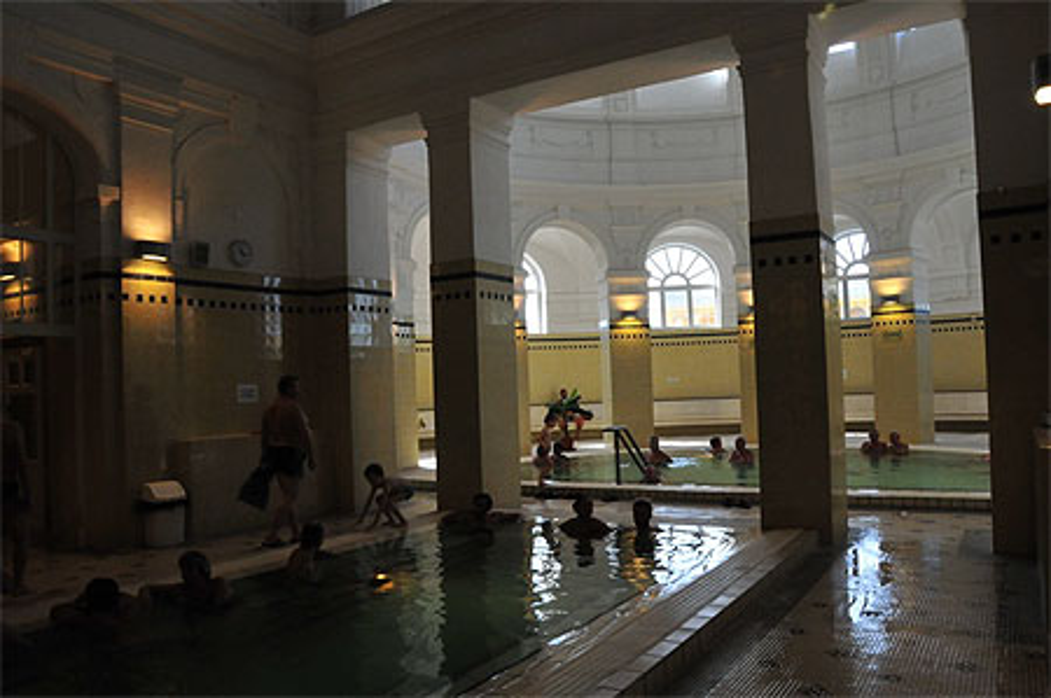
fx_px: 787
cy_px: 349
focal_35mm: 27
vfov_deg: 47.8
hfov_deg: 67.4
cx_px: 526
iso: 900
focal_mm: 18
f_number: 22
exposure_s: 1/30
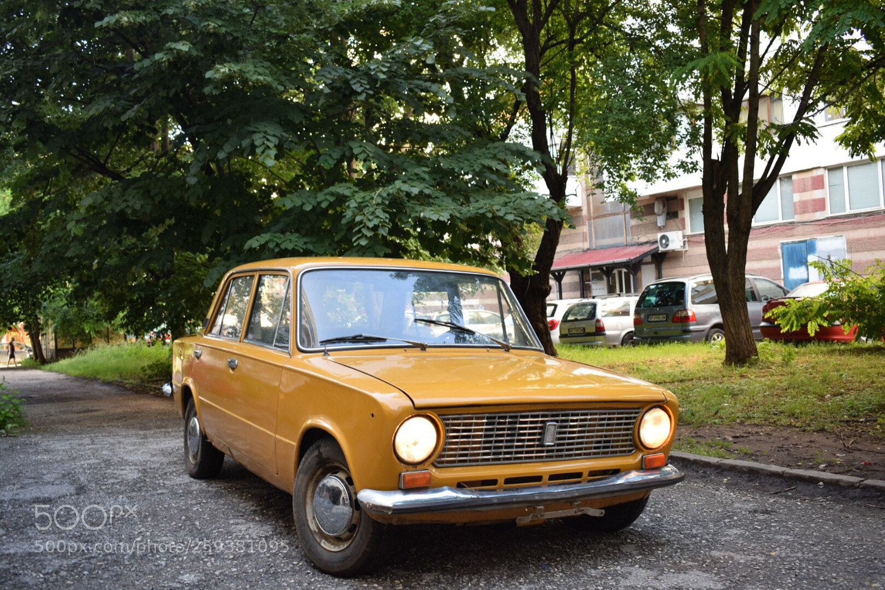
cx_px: 442
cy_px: 295
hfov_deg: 53.1
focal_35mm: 36
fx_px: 885
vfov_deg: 36.9
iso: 400
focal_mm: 24
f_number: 4.5
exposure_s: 1/80
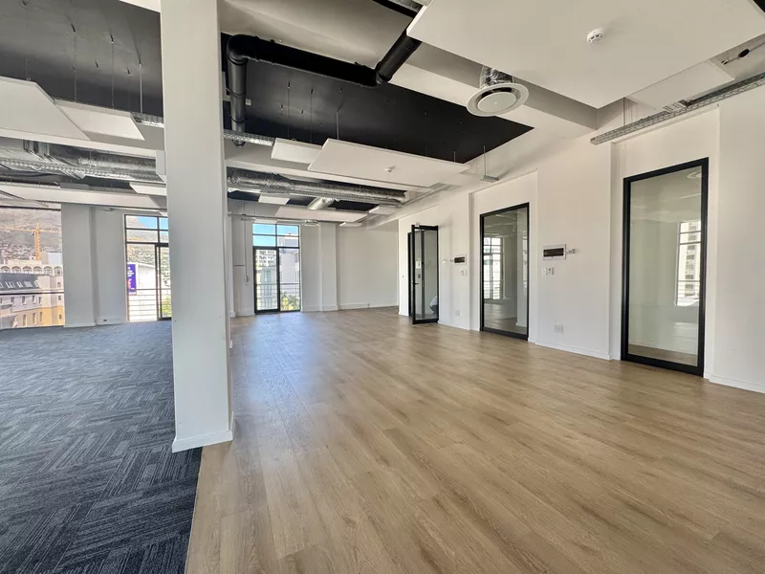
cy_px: 287
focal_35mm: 14
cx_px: 382
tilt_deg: -2.1
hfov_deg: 102.1
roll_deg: +1.3
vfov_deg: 85.7
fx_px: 309
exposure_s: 1/99
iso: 40
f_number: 2.2
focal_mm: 2.22
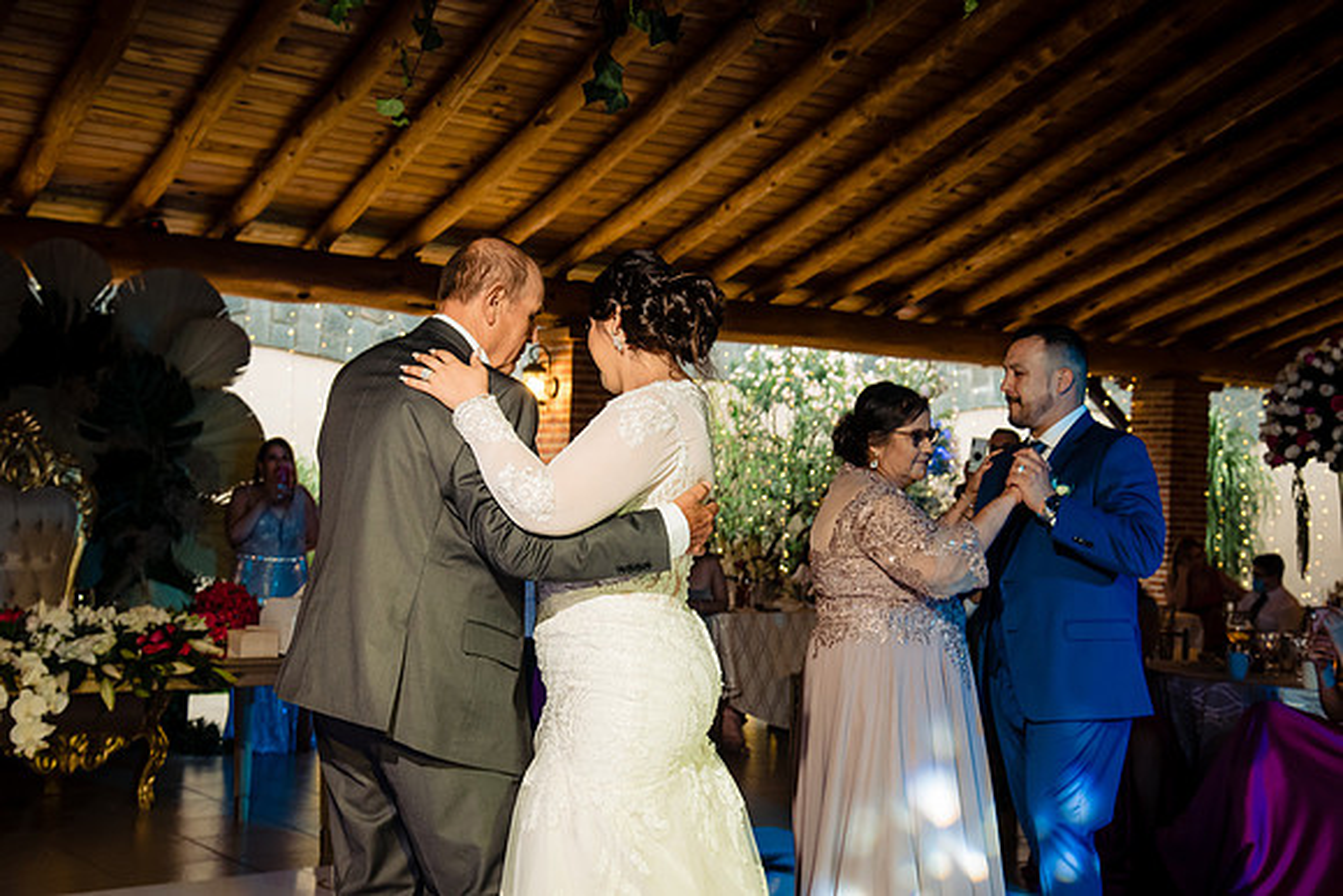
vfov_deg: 27.0
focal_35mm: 50
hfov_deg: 39.6
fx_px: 1866
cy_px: 448
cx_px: 672
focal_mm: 50
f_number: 6.3
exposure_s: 1/100
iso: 2000
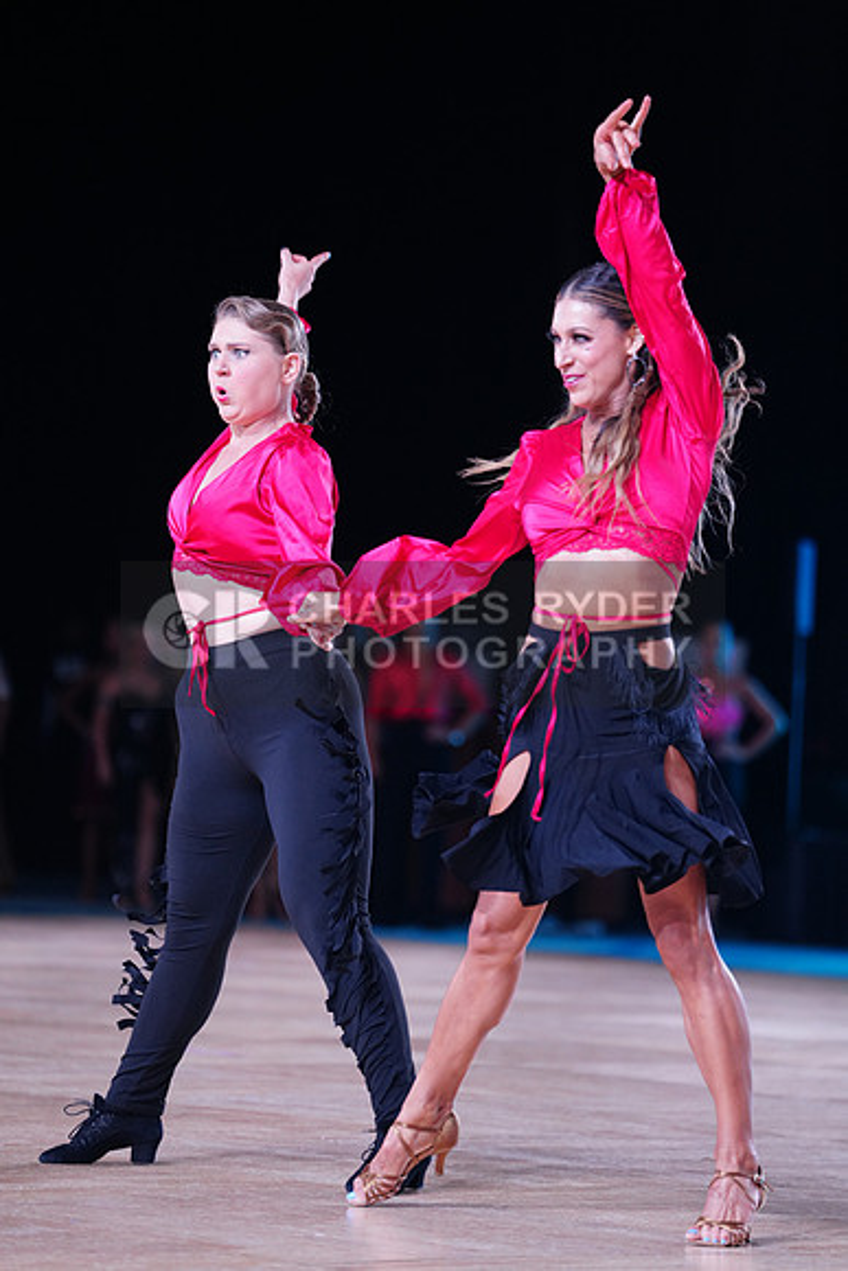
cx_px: 424
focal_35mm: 157
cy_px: 636
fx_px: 5544
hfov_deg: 8.7
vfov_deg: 13.1
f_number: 2.8
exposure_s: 1/640
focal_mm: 157
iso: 1600
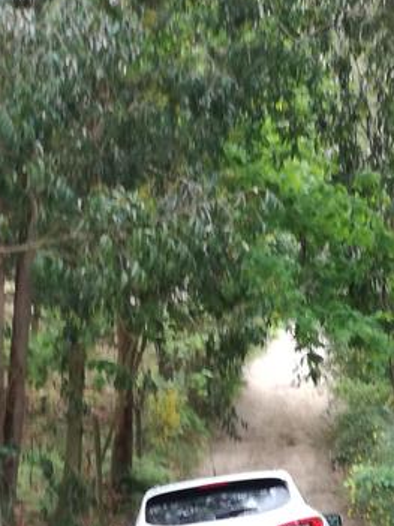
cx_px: 228
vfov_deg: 18.8
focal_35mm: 104
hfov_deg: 14.2
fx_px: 1579
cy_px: 366
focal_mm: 3.79
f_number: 2
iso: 80
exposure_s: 1/33.3
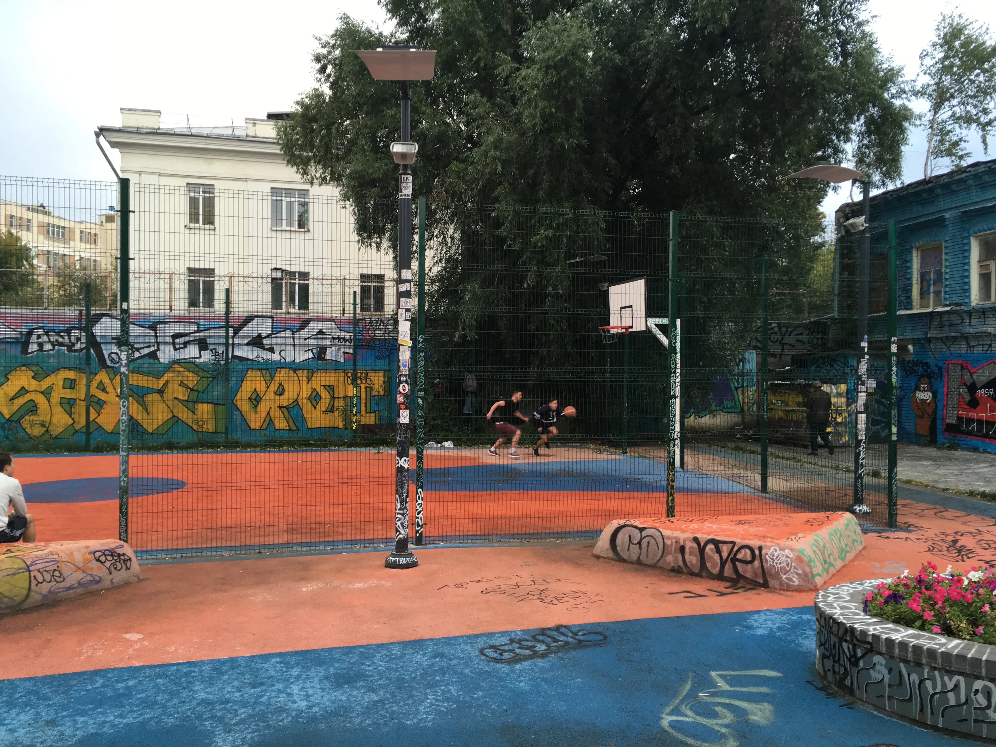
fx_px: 834
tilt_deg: +0.0
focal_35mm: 29
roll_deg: +0.1
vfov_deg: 48.2
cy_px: 374
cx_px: 498
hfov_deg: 61.7
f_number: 2.2
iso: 32
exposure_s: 1/100
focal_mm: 4.15
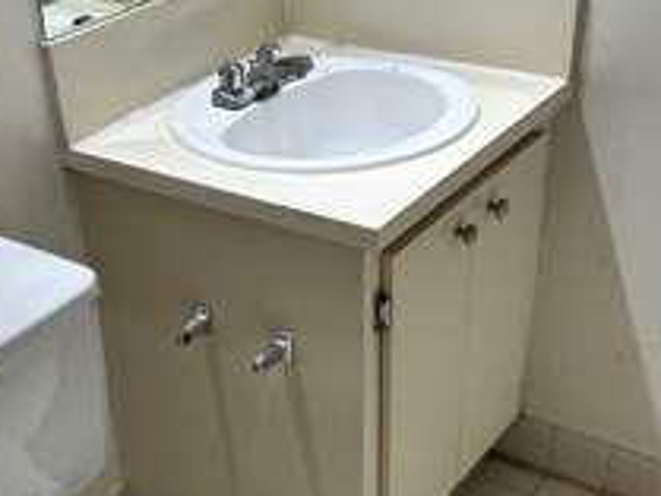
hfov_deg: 34.8
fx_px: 1051
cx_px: 256
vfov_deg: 26.2
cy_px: 389
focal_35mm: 55
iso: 80
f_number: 1.78
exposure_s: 1/120
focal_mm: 6.86
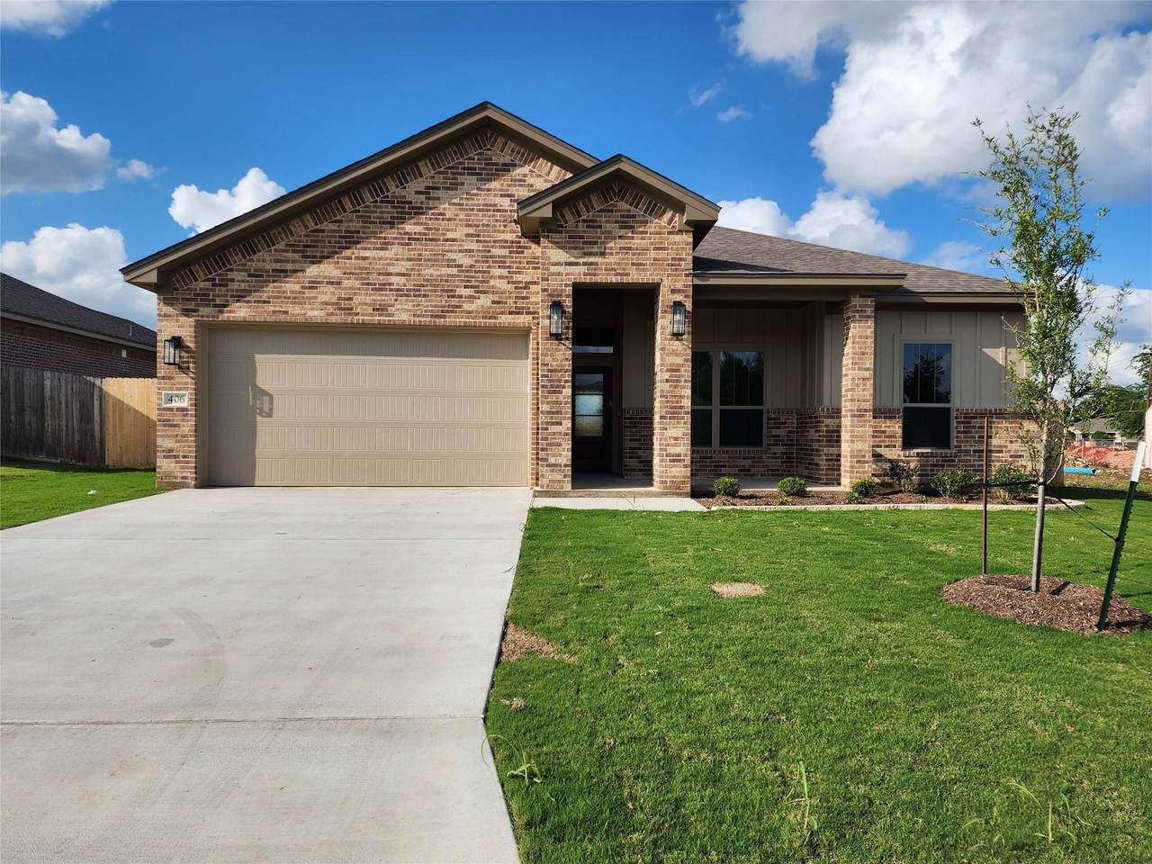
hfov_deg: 73.9
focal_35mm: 23
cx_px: 576
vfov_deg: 58.9
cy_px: 432
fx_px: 765
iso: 12
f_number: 1.8
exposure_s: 1/1300
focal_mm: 6.4
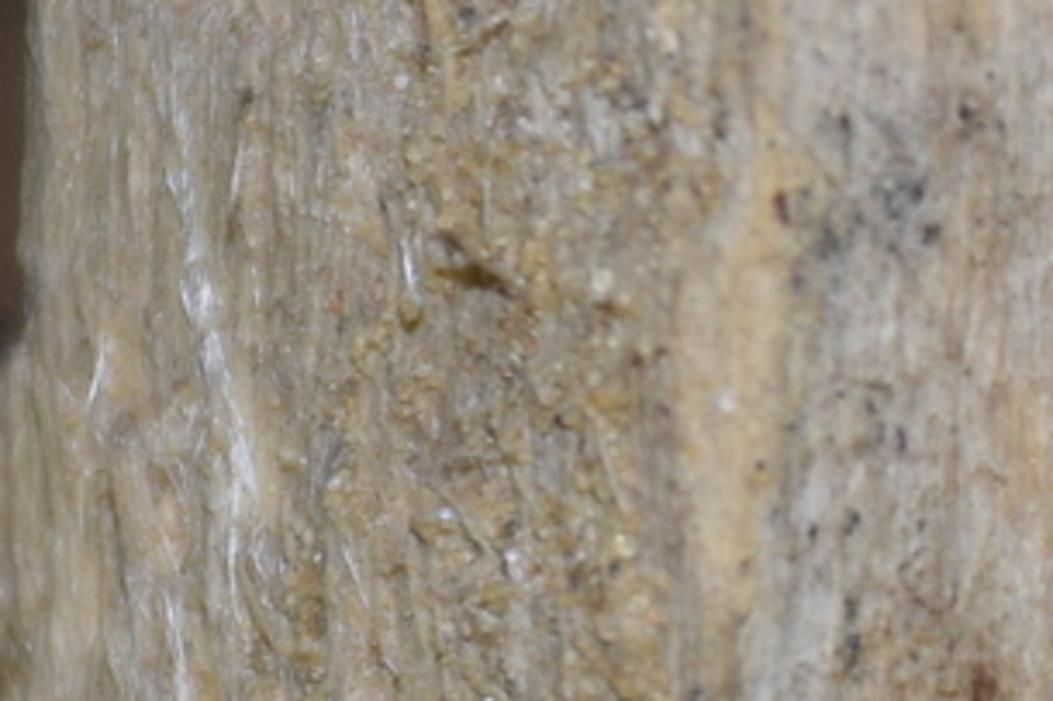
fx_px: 19323
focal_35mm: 661
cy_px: 432
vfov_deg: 2.1
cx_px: 1497
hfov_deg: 3.1
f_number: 7.1
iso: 320
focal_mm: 140
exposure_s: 1/60
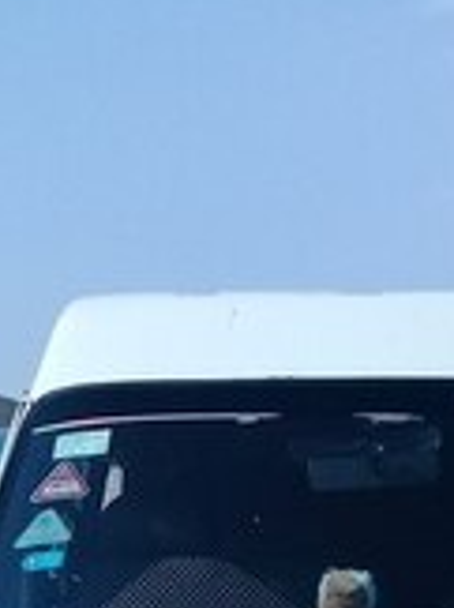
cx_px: 330
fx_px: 1666
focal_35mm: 95
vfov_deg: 18.8
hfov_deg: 15.5
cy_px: 841
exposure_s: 1/1876
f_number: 2.2
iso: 64
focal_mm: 3.3
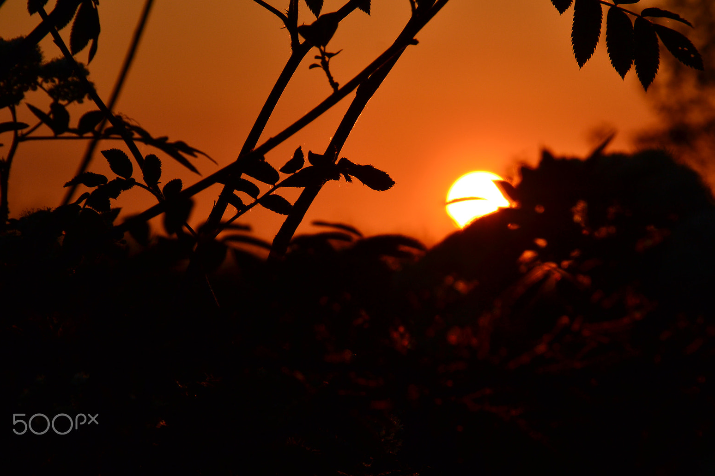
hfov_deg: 6.6
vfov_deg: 4.4
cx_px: 353
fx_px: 6156
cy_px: 239
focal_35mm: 310
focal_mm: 200
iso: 100
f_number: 11
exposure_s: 1/640
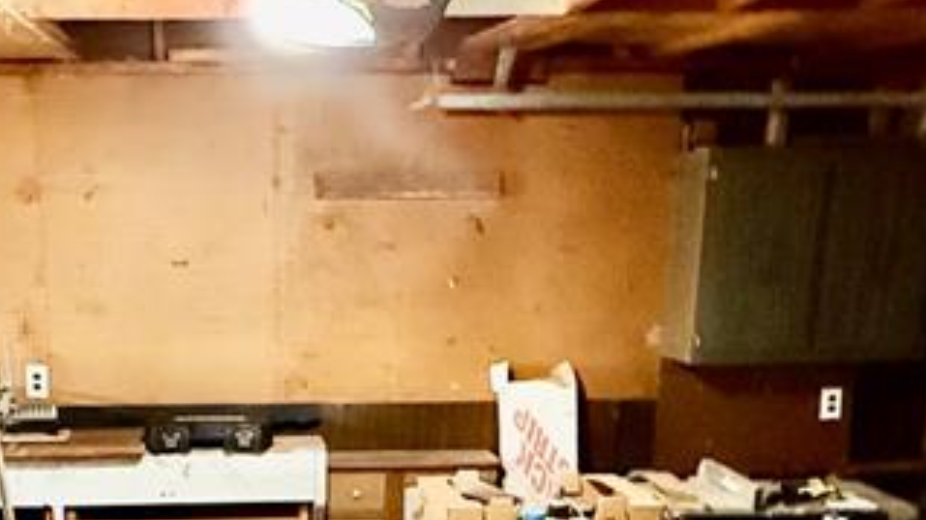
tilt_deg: -16.8
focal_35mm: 49
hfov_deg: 41.4
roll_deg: +0.7
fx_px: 1202
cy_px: 590
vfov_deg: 22.8
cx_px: 284
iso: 1600
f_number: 2.2
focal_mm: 2.22
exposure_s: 1/40
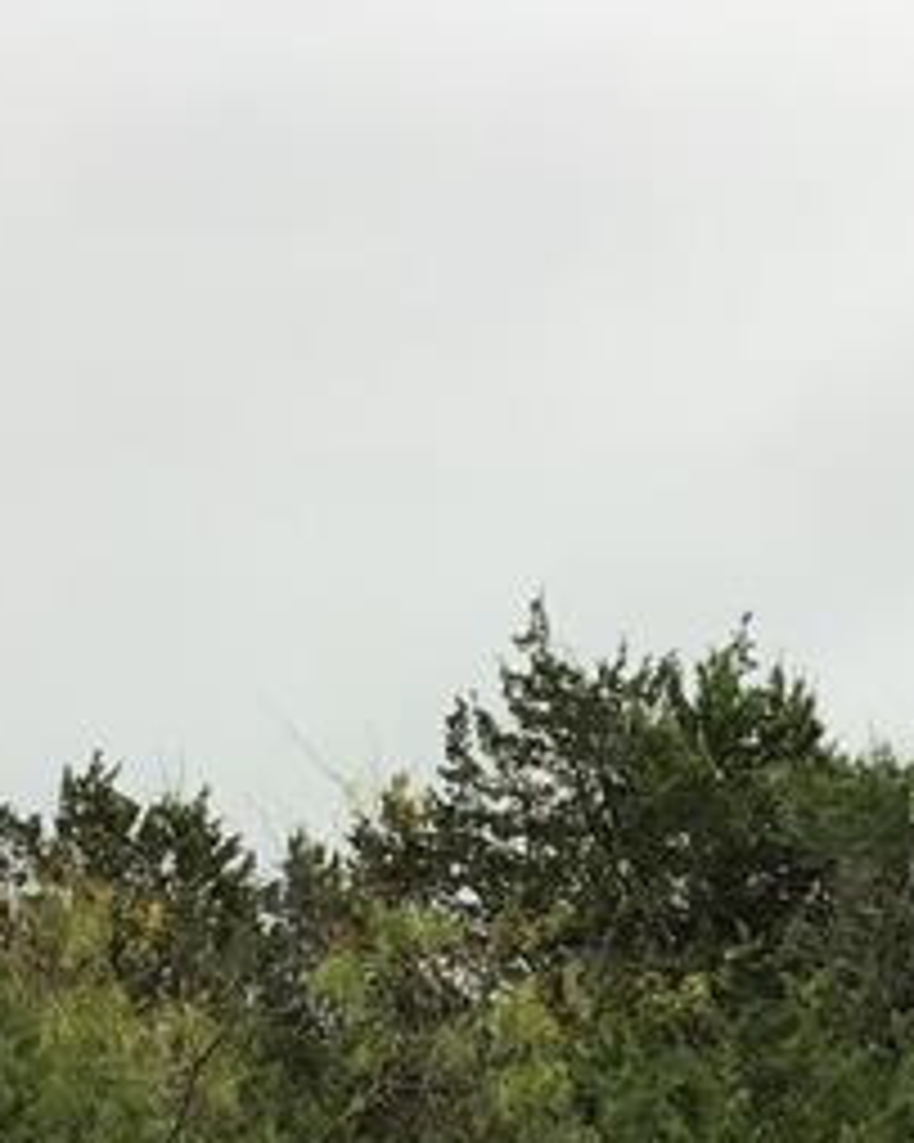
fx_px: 4128
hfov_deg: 12.6
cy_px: 1548
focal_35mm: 122
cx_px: 401
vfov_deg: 15.0
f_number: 2.4
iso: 50
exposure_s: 1/120
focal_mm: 3.3
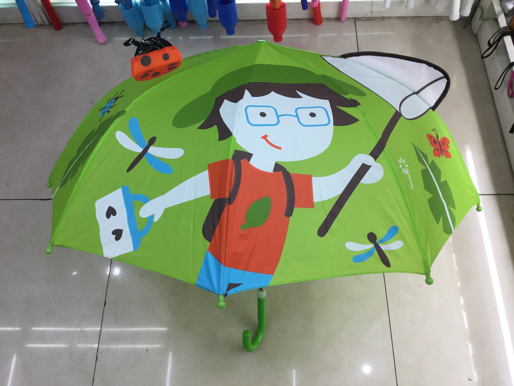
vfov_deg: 45.4
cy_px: 193
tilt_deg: -66.5
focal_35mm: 31
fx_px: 460
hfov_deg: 58.4
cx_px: 257
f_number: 2.4
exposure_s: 1/33
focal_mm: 3.3
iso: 40
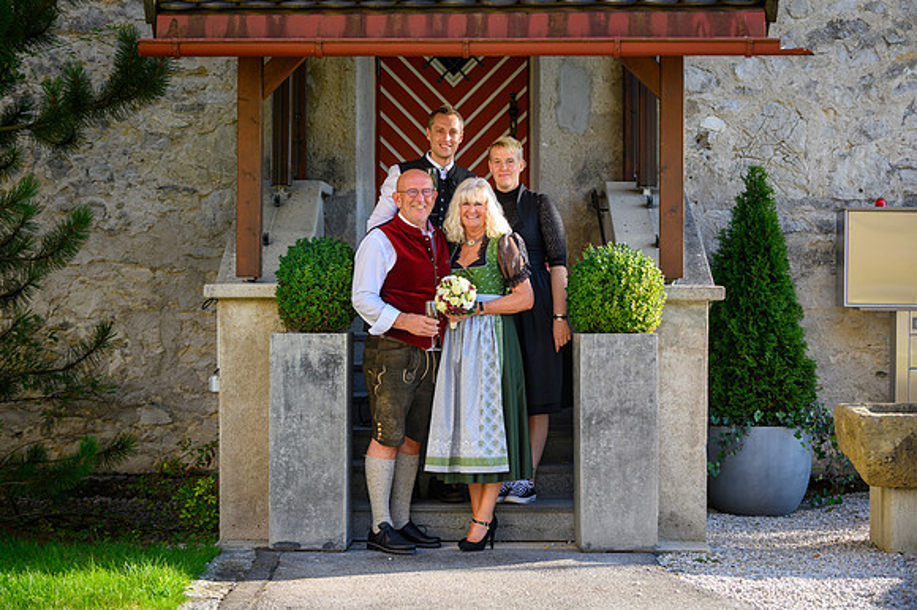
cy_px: 305
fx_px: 1782
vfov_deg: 19.4
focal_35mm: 70
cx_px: 458
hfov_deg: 28.9
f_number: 4.5
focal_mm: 70
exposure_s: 1/250
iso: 200
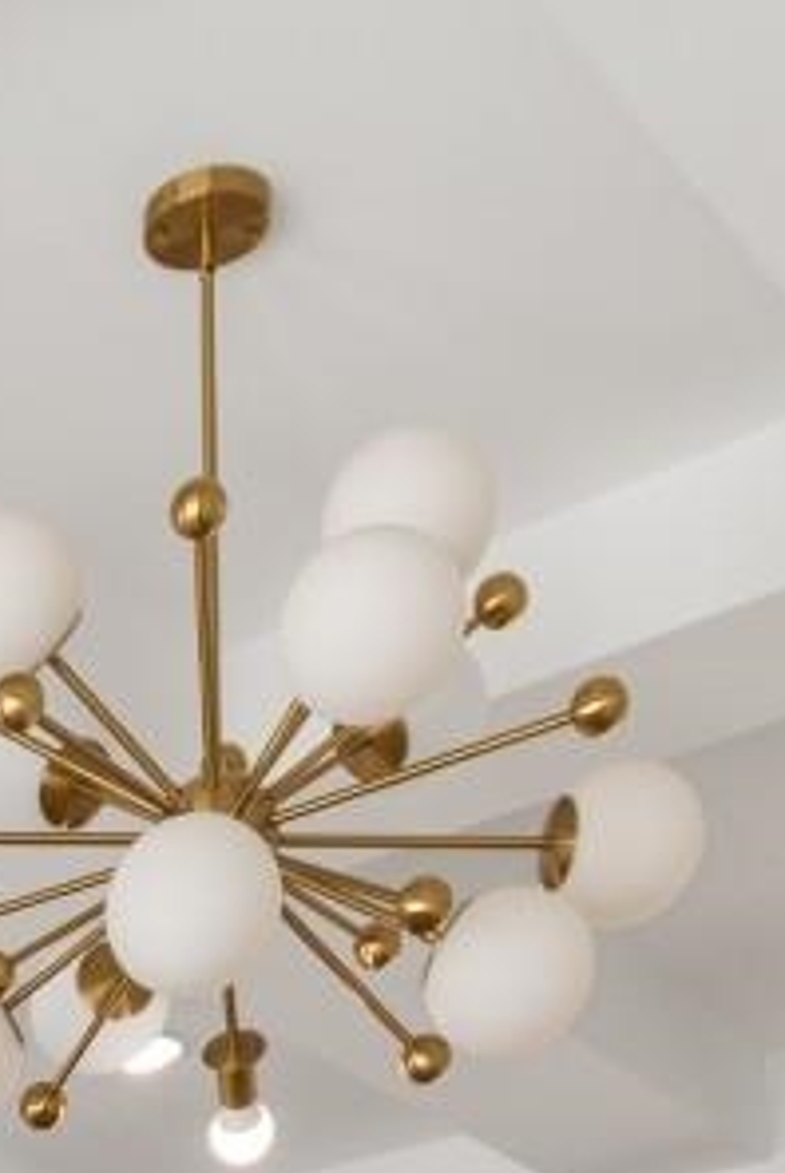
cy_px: 2136
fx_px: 2676
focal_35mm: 82
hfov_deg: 14.6
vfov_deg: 18.8
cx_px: -622
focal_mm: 10
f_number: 4.5
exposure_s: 1/60
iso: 100
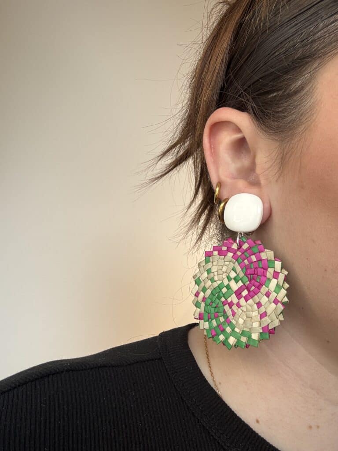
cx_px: 169
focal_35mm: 30
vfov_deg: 60.0
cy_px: 226
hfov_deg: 46.8
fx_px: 391
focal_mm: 2.69
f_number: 1.9
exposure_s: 1/121
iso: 25
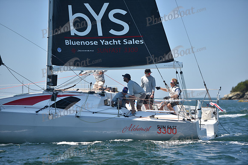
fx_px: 965
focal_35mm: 140
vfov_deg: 9.8
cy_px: 82
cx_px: 124
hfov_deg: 14.7
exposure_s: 1/1000
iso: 200
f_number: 3.2
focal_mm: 140
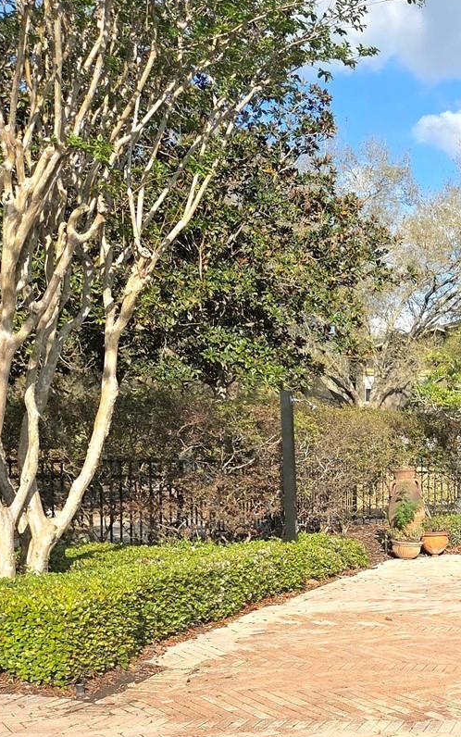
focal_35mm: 49
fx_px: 984
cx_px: 565
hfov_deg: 23.8
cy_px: 518
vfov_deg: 40.3
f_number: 1.8
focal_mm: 5.4
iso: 80
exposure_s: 1/5000
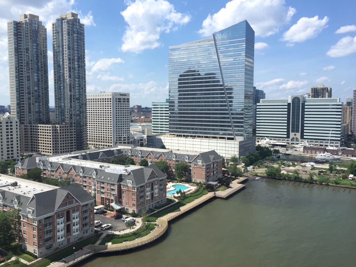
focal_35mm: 29
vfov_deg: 48.2
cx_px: 178
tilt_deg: -4.1
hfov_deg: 61.7
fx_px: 298
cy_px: 134
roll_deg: +0.6
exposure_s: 1/1163
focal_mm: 4.15
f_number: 2.2
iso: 32
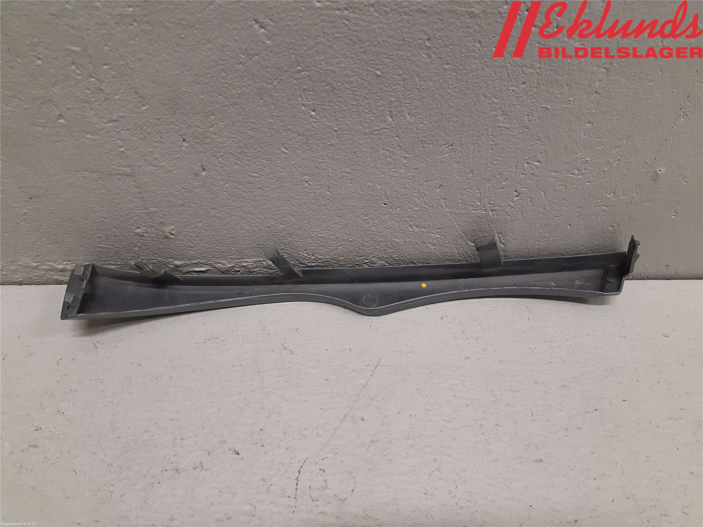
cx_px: 352
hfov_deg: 67.3
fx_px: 528
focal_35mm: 26
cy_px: 264
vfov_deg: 53.1
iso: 160
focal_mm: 3.93
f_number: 1.7
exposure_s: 1/50
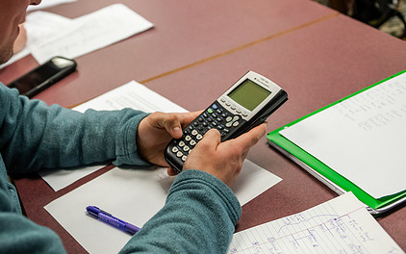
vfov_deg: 23.1
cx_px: 133
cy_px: 94
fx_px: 620
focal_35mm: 56
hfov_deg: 35.9
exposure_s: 1/200
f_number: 3.5
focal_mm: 40
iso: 2000
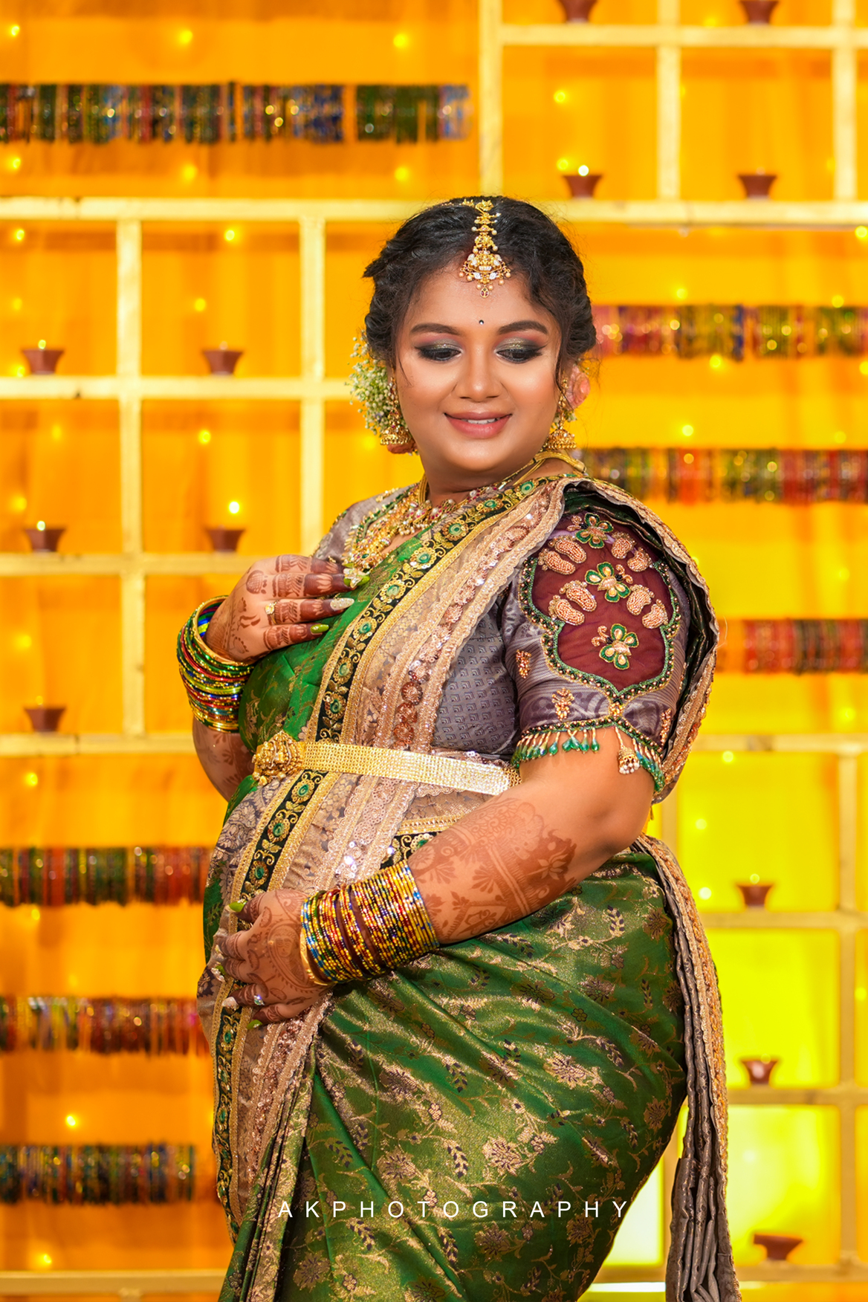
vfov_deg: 23.9
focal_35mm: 85
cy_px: 651
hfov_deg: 16.1
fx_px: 3074
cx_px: 434
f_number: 1.8
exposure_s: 1/160
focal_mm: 85
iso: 250
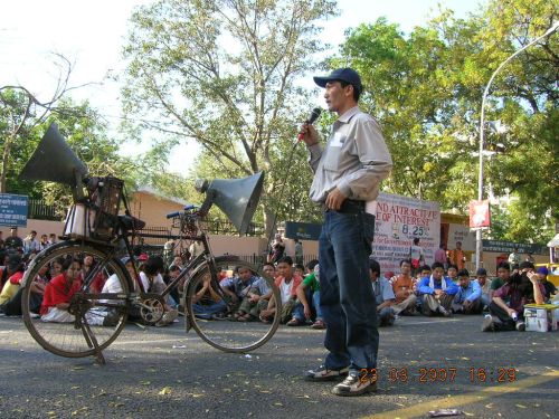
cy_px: 210
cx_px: 280
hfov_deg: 54.0
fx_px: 549
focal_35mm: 34
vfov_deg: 41.8
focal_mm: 5.7
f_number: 4.9
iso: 50
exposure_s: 1/54.1
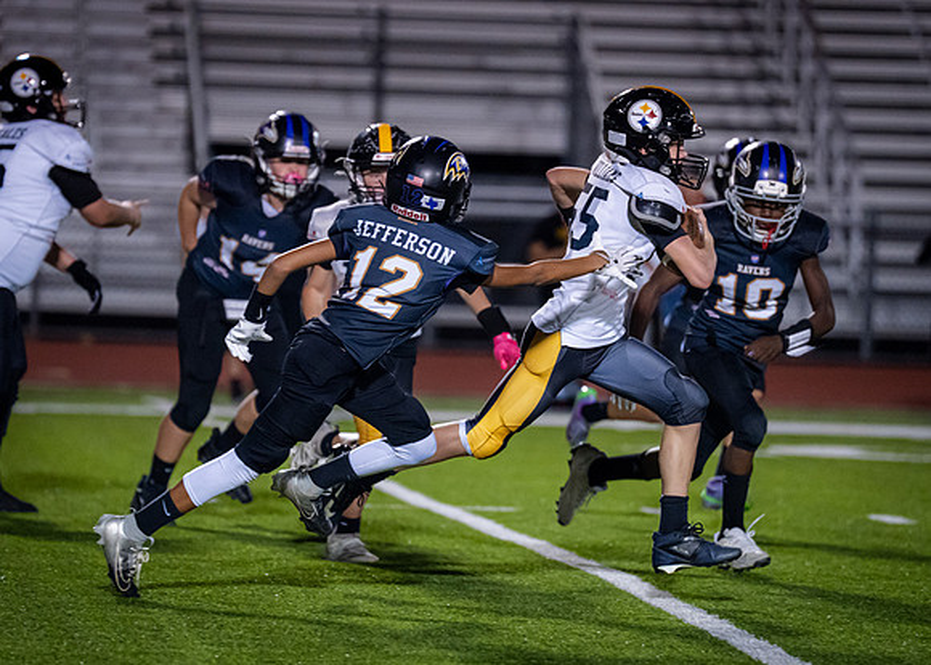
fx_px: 8192
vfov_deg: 4.6
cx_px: 453
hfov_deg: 6.5
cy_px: 348
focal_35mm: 310
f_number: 2.8
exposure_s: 1/1000
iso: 2500
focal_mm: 200
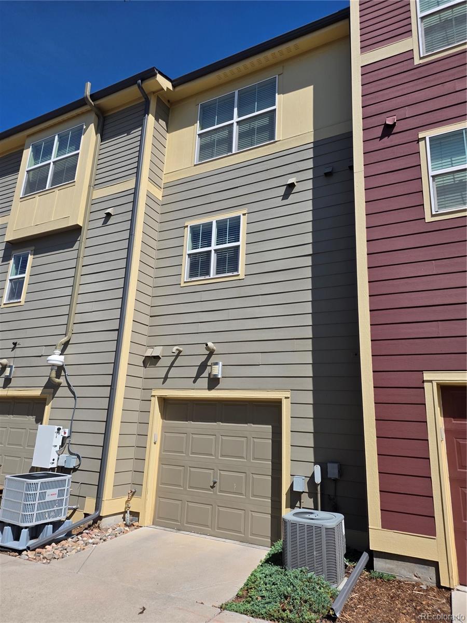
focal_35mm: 23
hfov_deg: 58.9
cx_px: 234
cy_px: 312
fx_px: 414
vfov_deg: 73.9
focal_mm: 6.25
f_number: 1.7
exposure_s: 1/7333
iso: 80
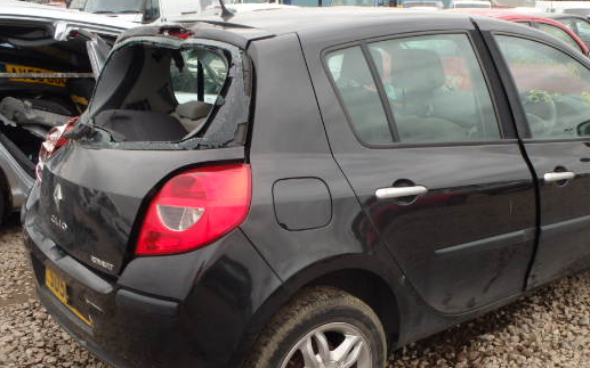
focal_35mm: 42
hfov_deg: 46.9
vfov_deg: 30.3
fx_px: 675
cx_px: 362
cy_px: 251
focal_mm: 5.7
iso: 125
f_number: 4.2
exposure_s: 1/160
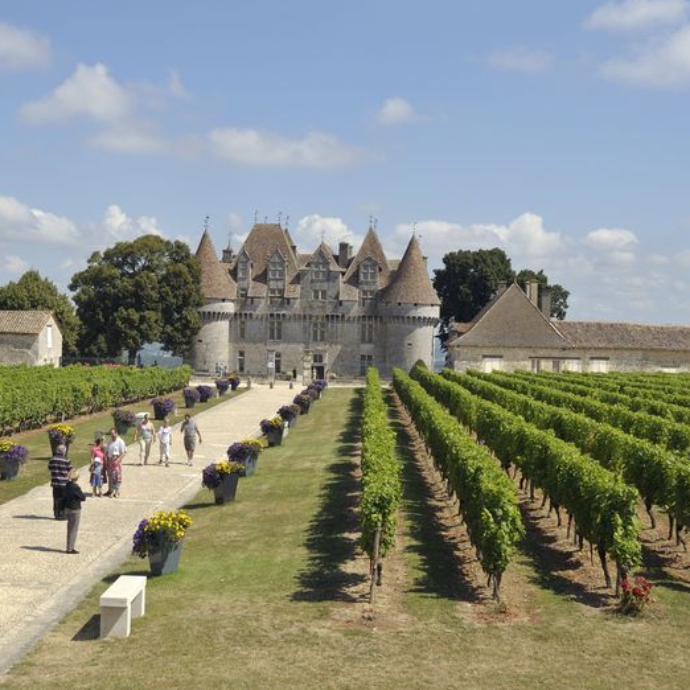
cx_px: 323
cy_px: 342
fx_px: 1187
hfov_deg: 32.4
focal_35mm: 53
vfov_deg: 32.4
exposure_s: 1/1000
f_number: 8
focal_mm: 27
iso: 200
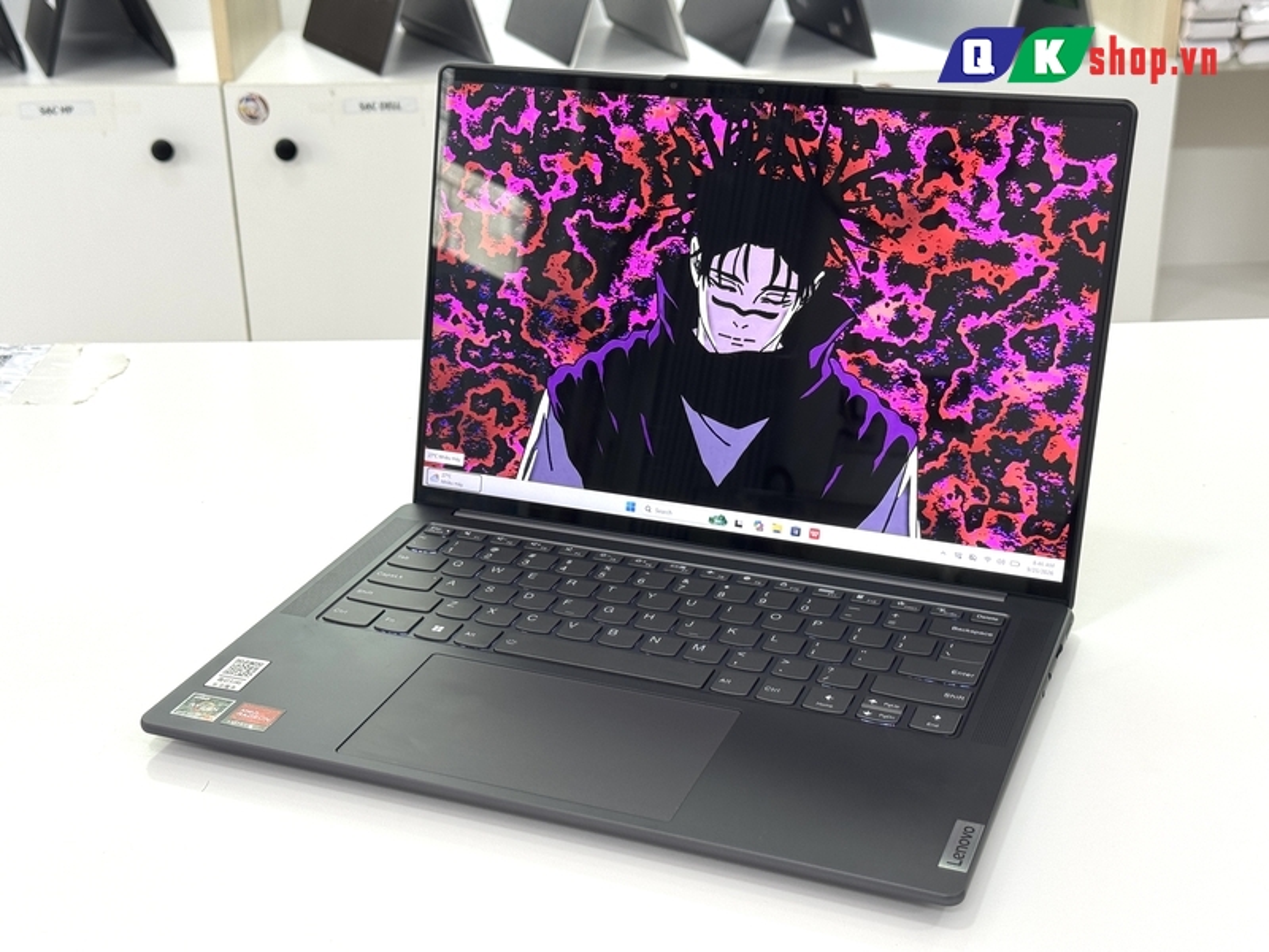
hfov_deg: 39.7
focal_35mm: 48
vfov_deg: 30.3
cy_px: 476
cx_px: 634
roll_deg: +1.9
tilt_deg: -23.6
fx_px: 1760
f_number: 1.78
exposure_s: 1/100
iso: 64
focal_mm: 6.76
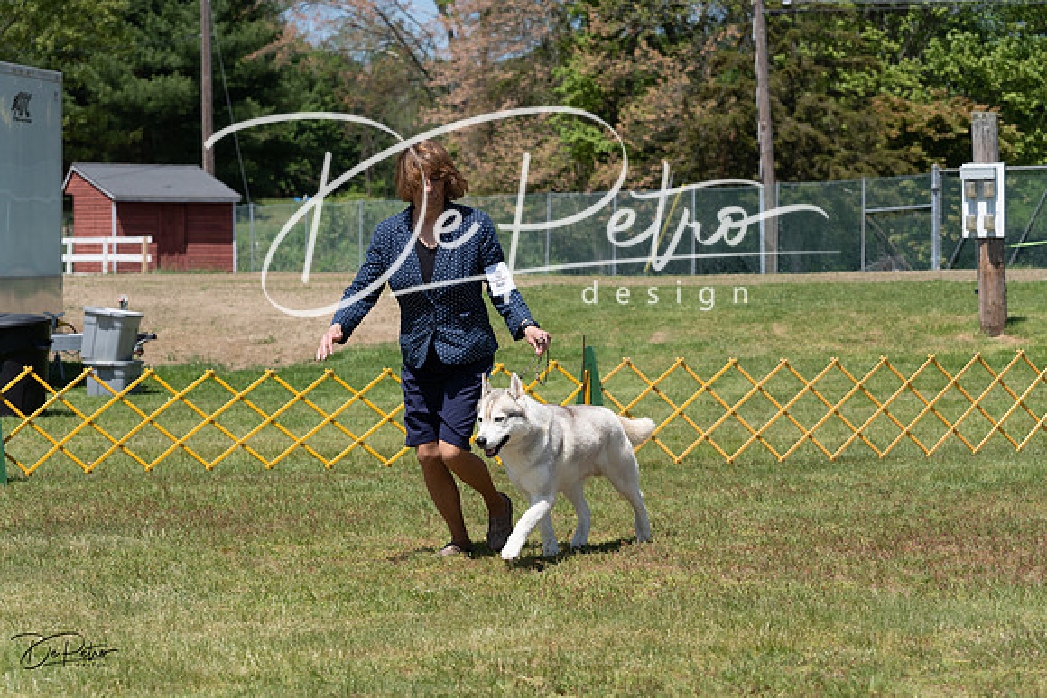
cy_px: 349
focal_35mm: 107
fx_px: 3112
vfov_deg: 12.8
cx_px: 524
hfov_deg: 19.1
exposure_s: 1/1600
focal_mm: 107
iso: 500
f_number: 7.1
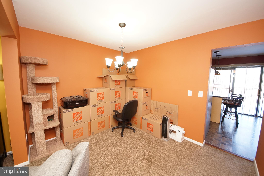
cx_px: 132
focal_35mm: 12
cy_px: 88
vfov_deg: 90.0
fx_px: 88
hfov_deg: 112.6
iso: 800
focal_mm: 8
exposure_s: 1/60
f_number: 4.5
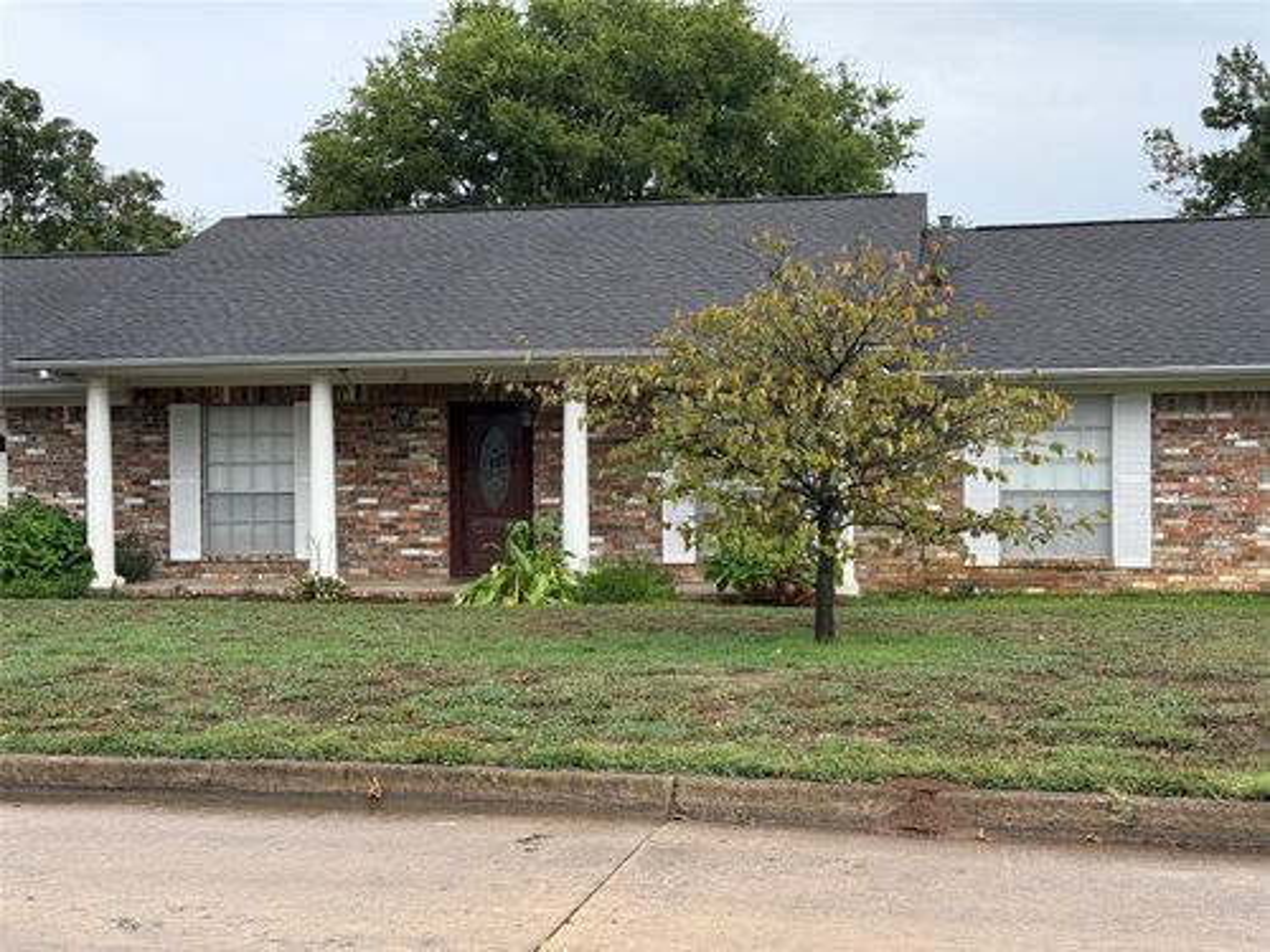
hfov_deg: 39.7
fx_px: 1761
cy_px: 476
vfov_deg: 30.3
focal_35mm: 48
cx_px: 635
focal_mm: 6.76
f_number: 1.78
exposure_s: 1/778
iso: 100
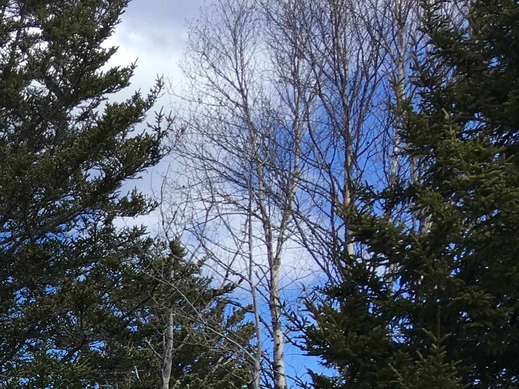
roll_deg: -2.9
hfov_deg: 22.8
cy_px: 509
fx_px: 1140
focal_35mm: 76
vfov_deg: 18.1
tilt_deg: +6.9
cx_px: -160
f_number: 2.2
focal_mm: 4.15
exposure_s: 1/1040
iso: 25
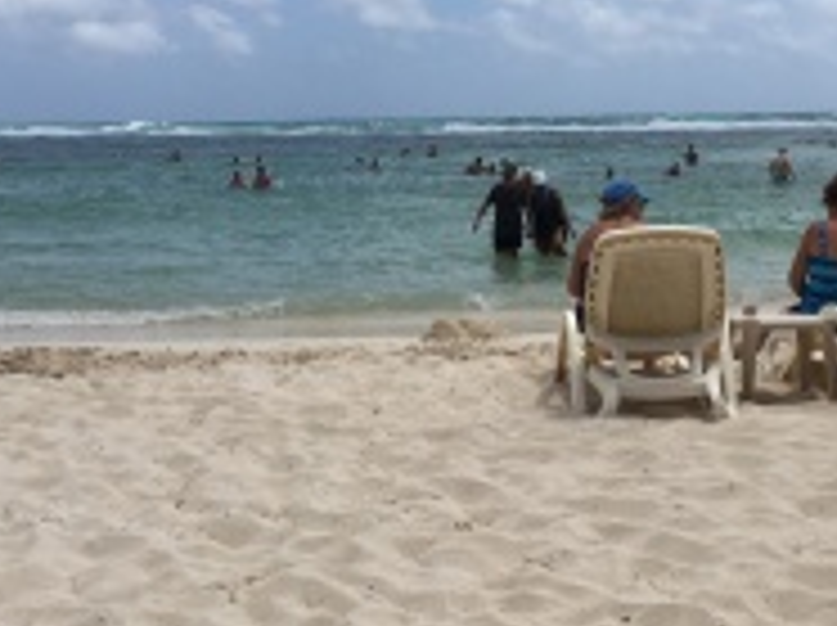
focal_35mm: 57
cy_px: 216
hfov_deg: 33.6
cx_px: 536
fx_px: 1376
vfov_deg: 25.5
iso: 25
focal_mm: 4.15
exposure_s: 1/3344
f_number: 2.2
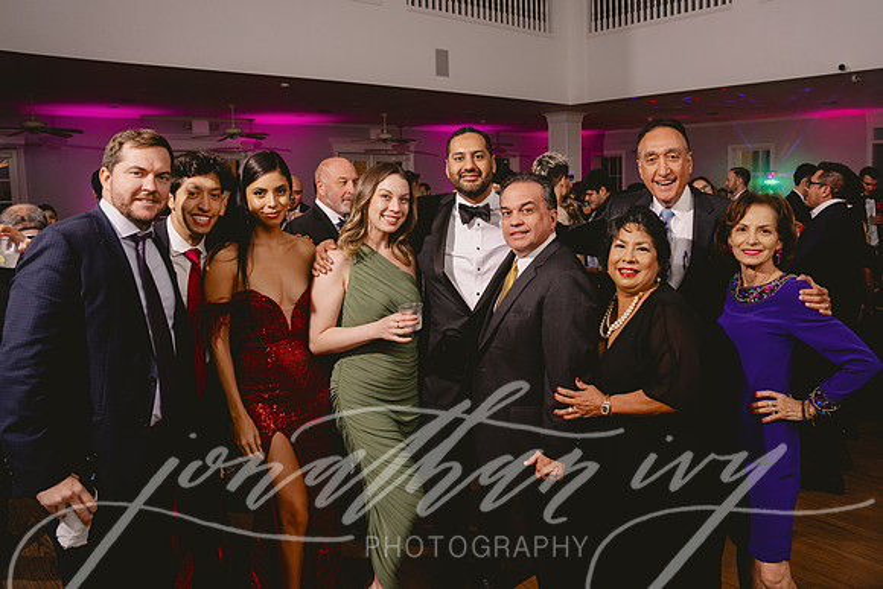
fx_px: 650
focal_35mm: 26
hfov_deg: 68.3
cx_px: 479
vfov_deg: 48.7
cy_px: 264
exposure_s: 1/160
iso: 800
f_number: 4
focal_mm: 24
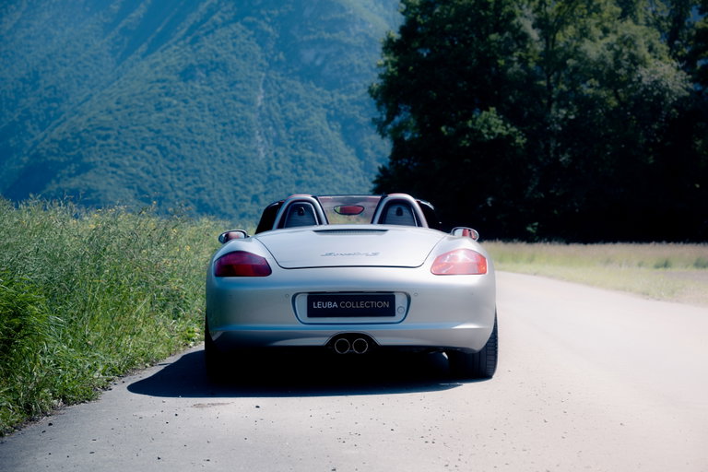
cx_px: 354
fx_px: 1377
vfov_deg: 19.5
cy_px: 236
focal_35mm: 70
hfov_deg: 28.8
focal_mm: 70
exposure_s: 1/250
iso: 100
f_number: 4.5
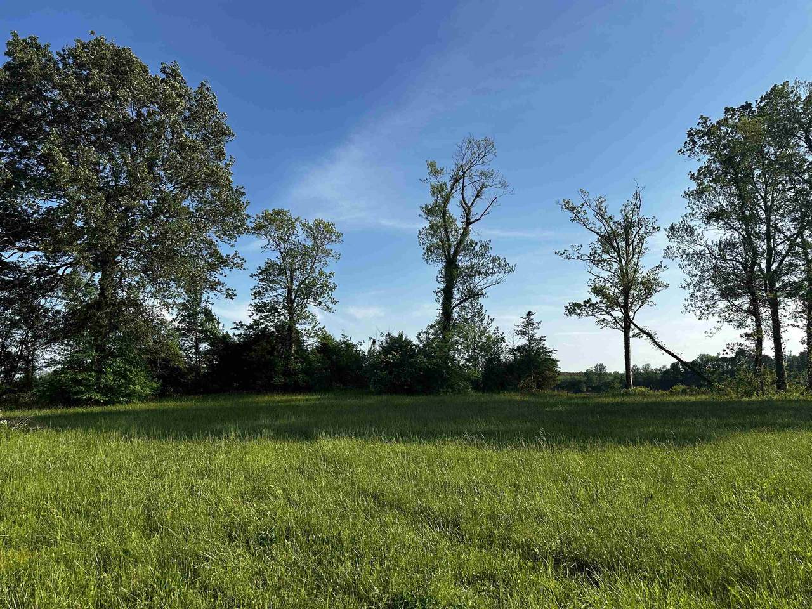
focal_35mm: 24
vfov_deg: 56.8
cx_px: 406
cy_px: 304
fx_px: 563
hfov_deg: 71.6
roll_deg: +0.9
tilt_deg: +6.3
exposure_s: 1/4184
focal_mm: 6.86
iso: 80
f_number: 1.78
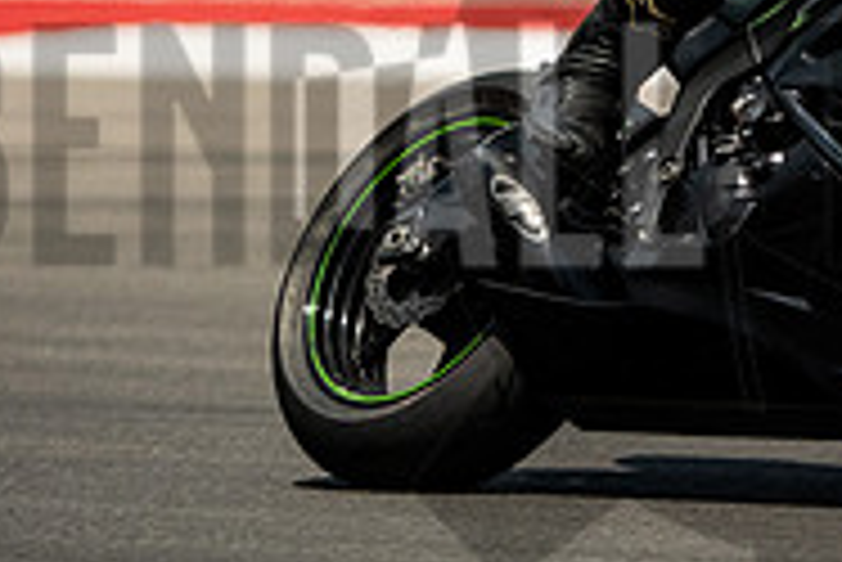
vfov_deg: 1.5
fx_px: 21744
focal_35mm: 929
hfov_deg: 2.2
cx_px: 847
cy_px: 151
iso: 1250
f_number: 2
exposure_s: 1/2000
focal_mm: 200
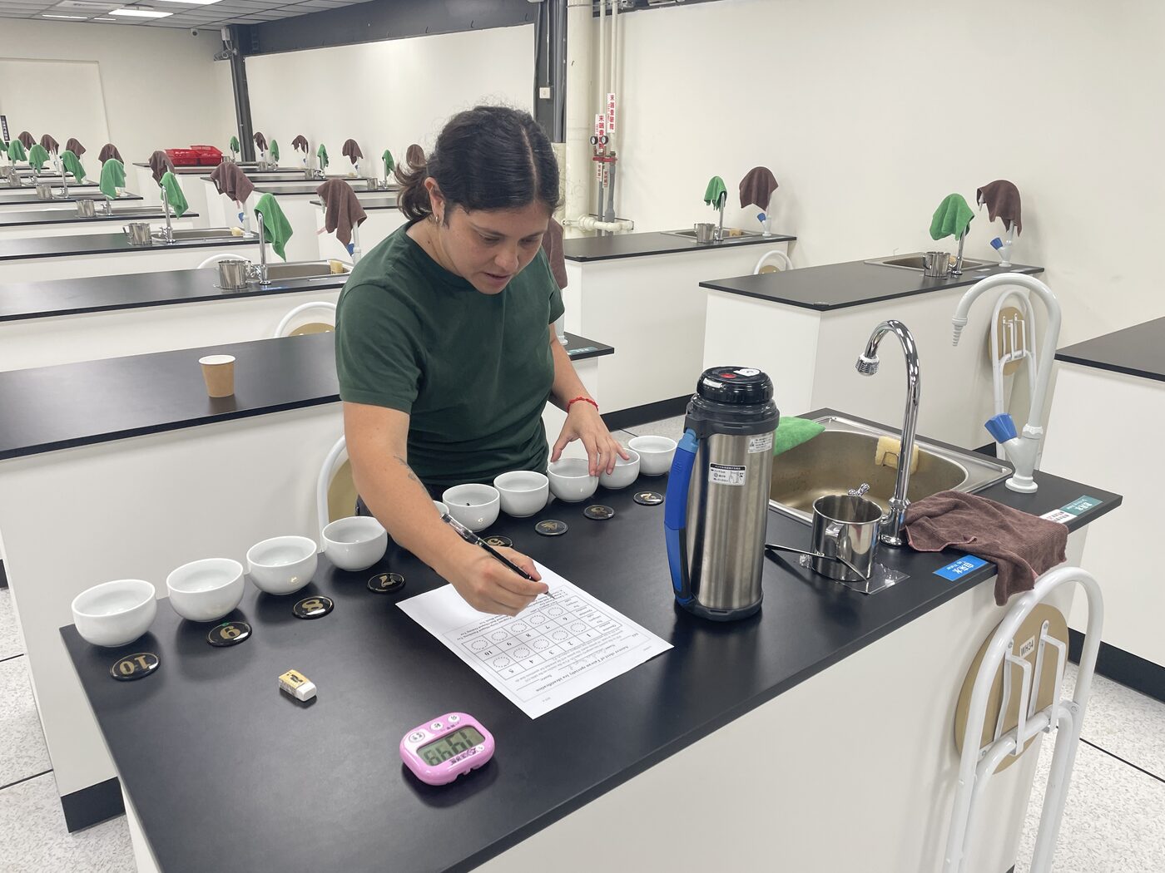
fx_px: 875
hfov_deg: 67.3
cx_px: 582
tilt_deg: -19.3
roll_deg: -0.6
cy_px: 436
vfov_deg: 53.1
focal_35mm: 26
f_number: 1.6
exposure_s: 1/120
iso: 64
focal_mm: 4.2
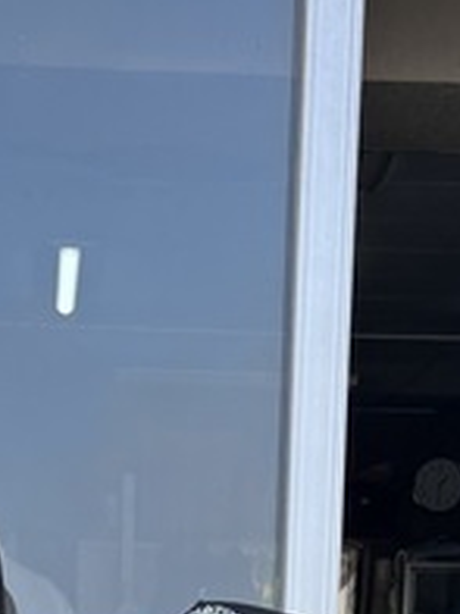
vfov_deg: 14.5
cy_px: 1219
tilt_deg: -15.5
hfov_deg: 13.1
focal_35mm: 113
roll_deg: -1.6
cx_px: 138
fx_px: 2002
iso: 50
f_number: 1.6
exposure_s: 1/799
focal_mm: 5.96
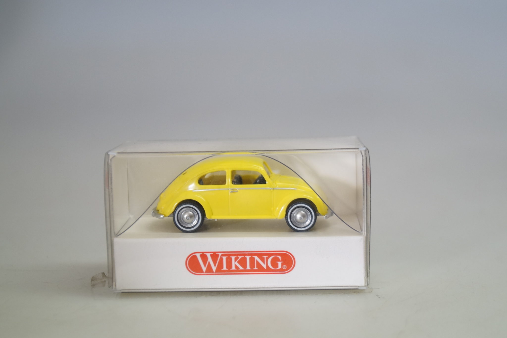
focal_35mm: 68
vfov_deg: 20.2
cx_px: 254
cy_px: 169
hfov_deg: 29.9
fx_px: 950
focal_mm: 45
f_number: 5.6
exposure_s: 1/160
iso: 800
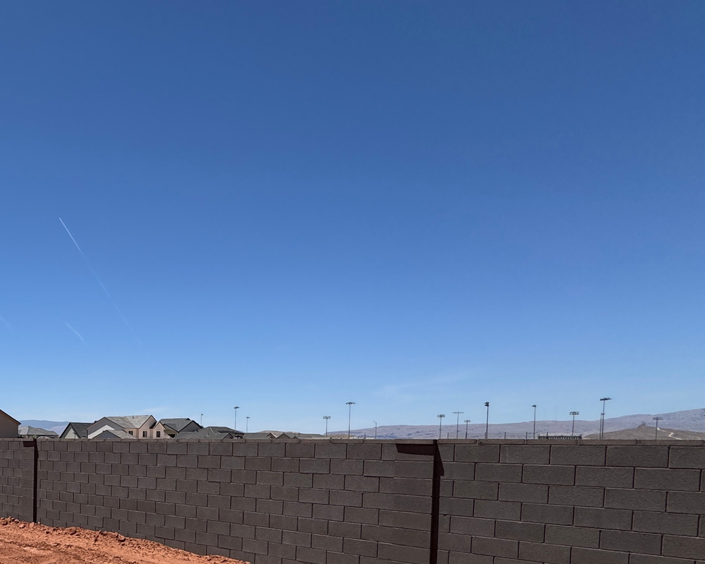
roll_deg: +0.2
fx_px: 605
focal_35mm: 29
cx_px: -10
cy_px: 471
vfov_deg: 46.6
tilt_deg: -1.8
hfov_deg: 48.8
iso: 50
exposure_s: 1/3390
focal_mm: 2.22
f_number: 2.2
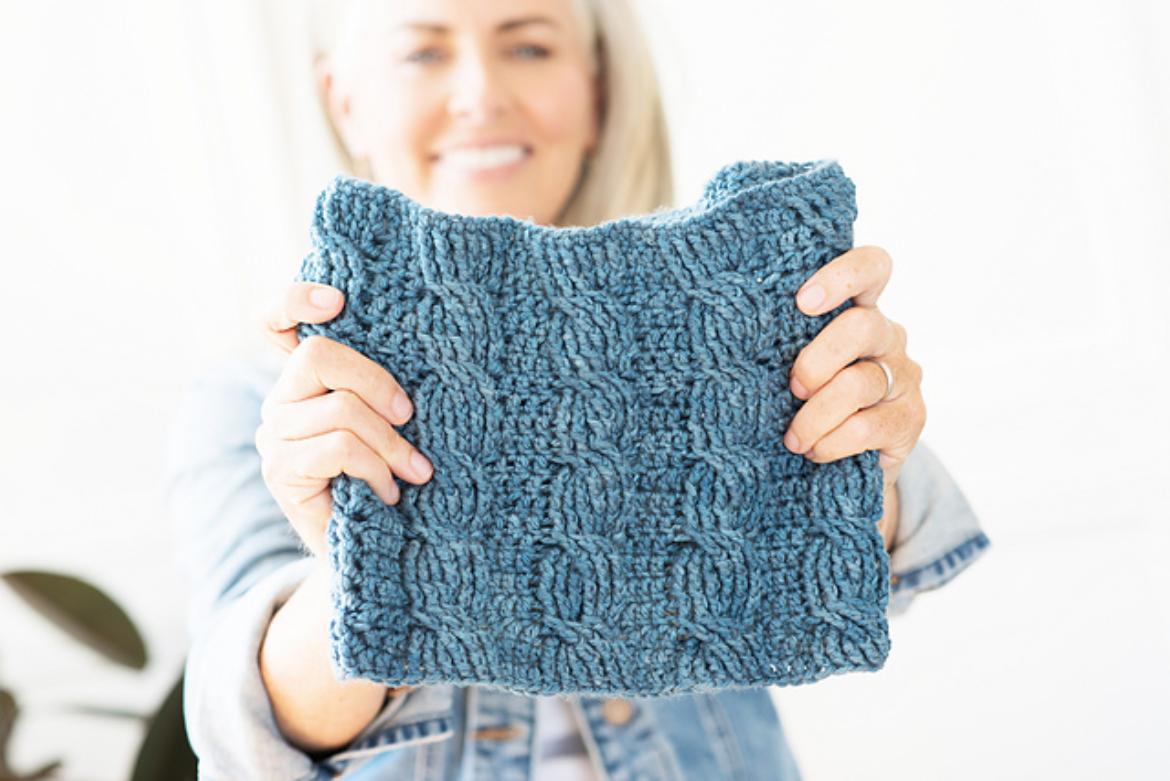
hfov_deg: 23.9
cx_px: 585
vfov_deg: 16.1
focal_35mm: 85
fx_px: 2763
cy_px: 390
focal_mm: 85
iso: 500
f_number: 4.5
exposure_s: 1/160
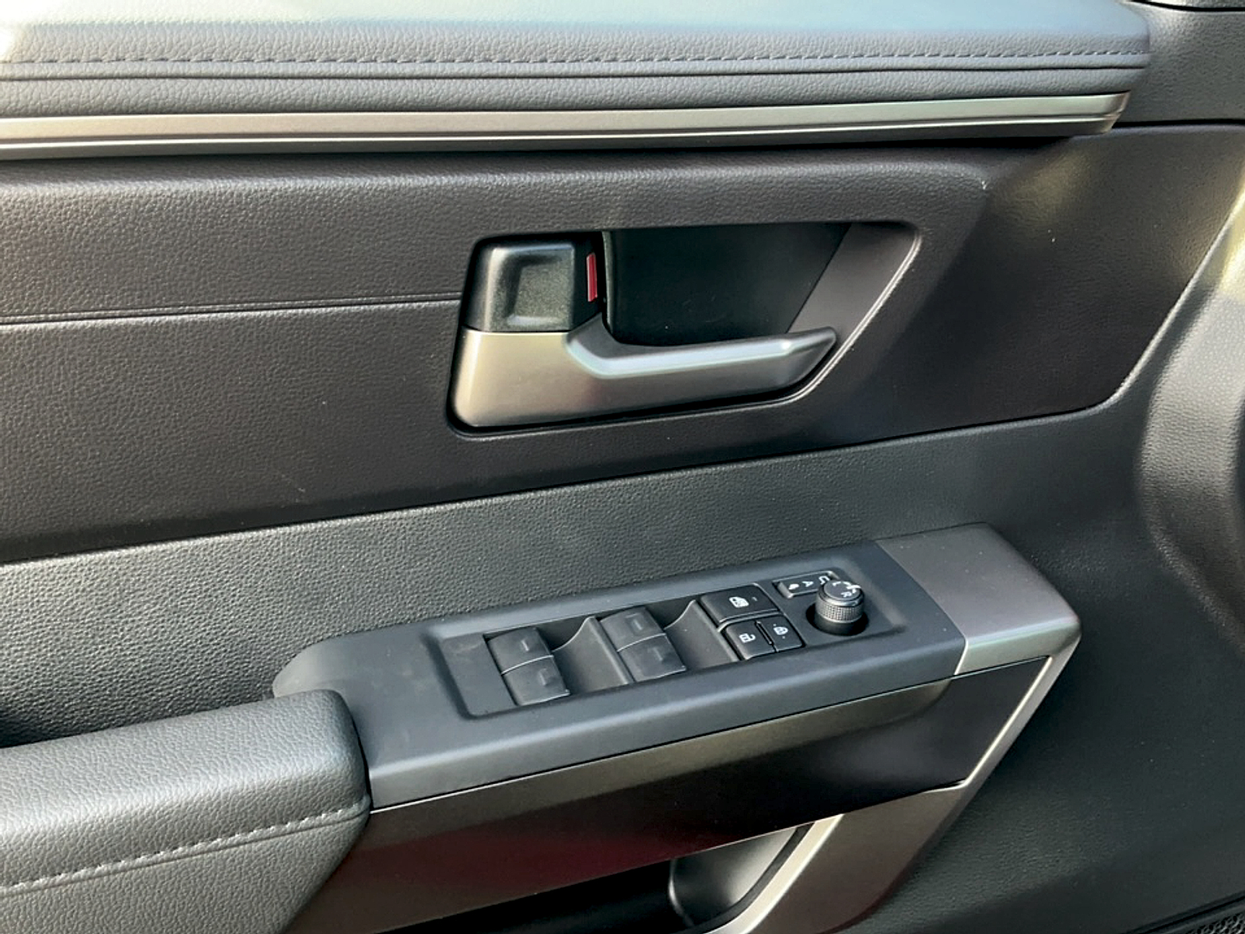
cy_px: 467
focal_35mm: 30
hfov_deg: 60.0
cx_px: 622
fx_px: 1079
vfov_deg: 46.8
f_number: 1.8
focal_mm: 3
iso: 50
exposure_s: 1/60
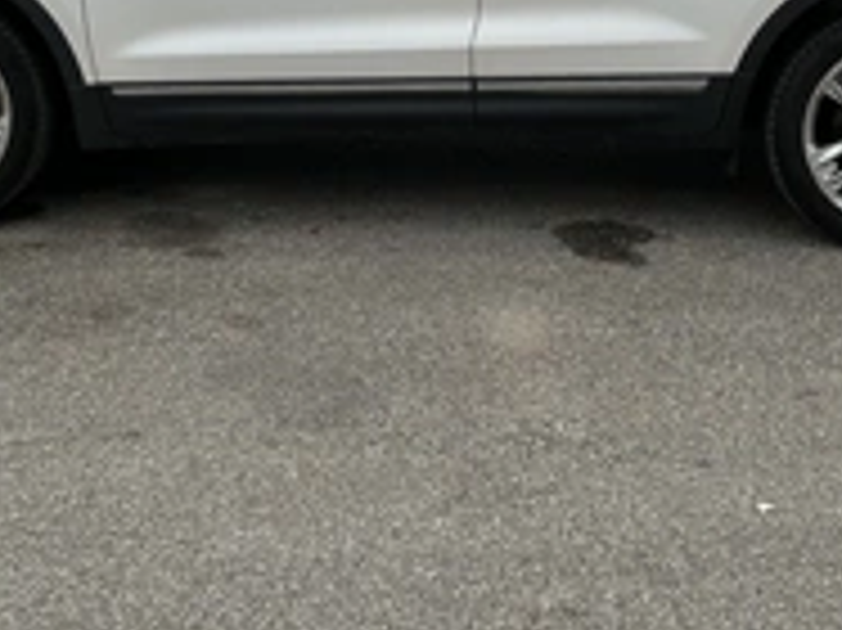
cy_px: -22
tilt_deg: -5.6
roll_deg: -1.5
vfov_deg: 23.2
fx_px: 1459
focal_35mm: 60
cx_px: 441
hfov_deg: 32.2
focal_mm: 3
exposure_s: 1/2320
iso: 25
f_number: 1.8
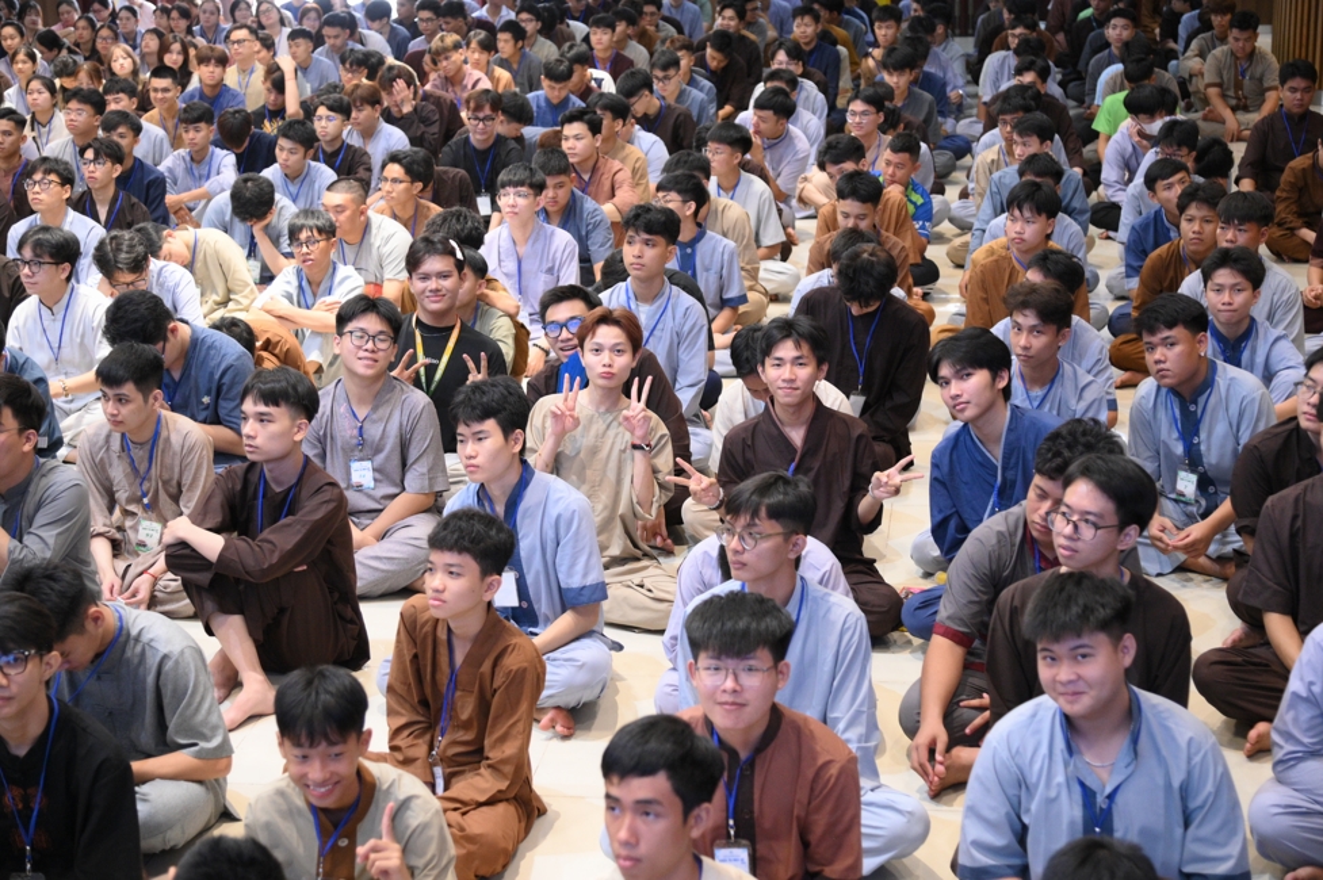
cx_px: 662
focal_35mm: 58
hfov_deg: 34.5
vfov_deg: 23.3
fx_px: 2130
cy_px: 440
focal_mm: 58
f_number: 4
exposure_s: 1/100
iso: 5000
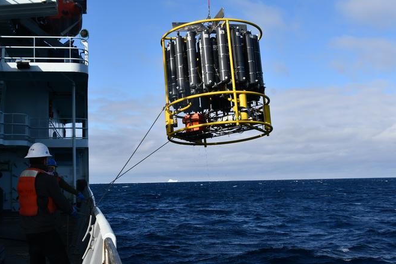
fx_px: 561
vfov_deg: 26.5
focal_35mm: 51
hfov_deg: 38.9
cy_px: 126
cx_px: 188
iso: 100
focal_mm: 32
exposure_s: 1/400
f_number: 10
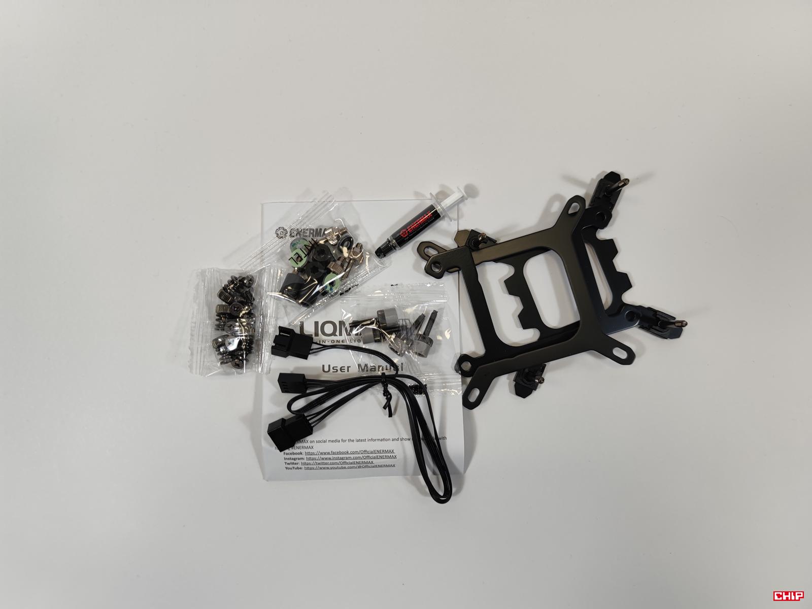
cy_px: 304
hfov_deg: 69.4
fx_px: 586
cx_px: 406
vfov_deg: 54.9
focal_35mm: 25
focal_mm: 6.78
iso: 79
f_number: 1.85
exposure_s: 1/100
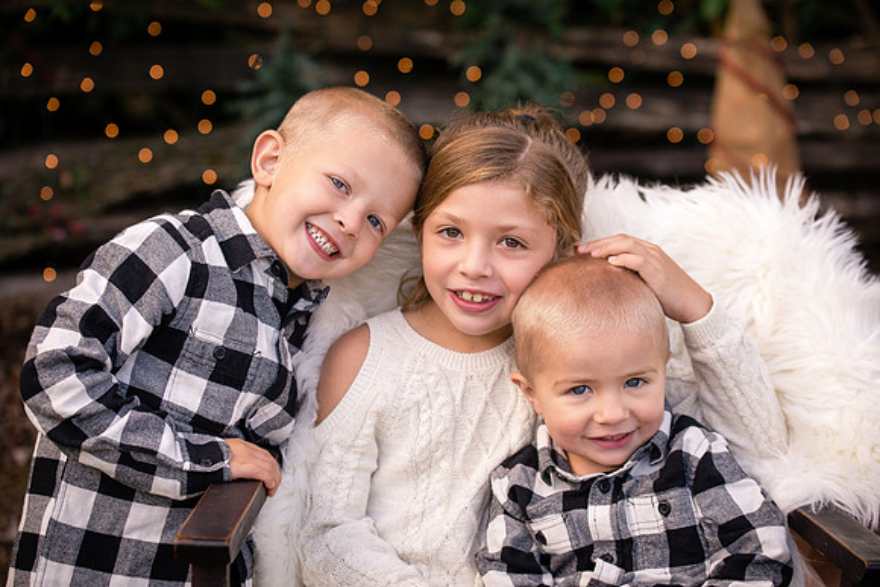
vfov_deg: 17.1
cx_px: 440
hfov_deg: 25.4
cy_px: 294
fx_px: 1956
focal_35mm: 80
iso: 400
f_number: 3.5
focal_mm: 80
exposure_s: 1/1000
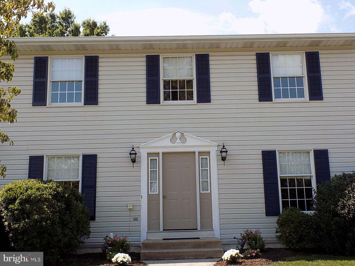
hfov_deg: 45.8
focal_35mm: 41
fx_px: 420
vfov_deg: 35.1
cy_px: 133
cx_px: 178
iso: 80
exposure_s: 1/500
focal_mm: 7.3
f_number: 3.6
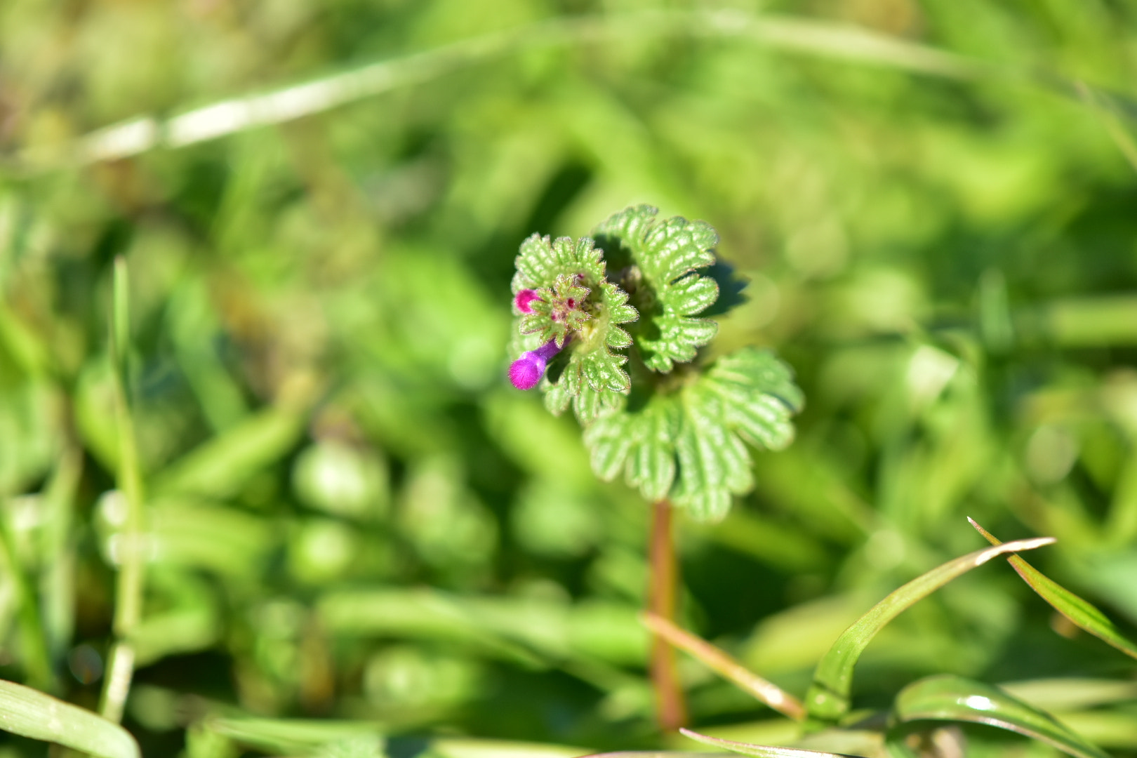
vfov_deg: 10.8
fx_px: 4027
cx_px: 568
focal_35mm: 128
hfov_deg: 16.1
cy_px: 379
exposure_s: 1/1600
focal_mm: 85
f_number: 5.6
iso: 500
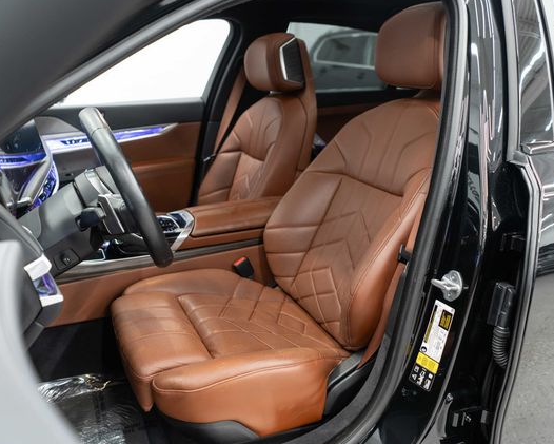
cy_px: 222
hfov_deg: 55.6
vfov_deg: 45.8
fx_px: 525
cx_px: 266
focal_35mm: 32
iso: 1000
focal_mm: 28
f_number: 3.2
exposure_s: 1/40
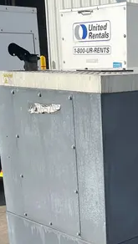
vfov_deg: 28.3
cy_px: 229
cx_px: 142
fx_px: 460
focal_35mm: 71
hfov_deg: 16.6
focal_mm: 4.2
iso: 50
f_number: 1.6
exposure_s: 1/4000
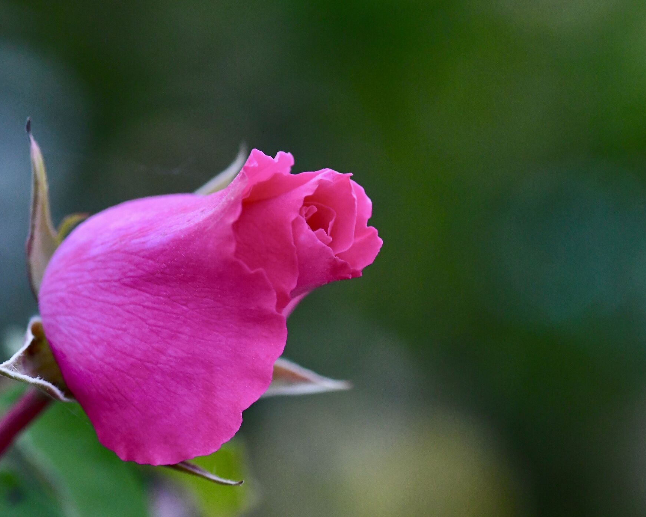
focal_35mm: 194
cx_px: 306
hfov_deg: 10.0
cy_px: 265
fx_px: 3708
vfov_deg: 8.0
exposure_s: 1/160
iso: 2000
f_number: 4
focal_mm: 100
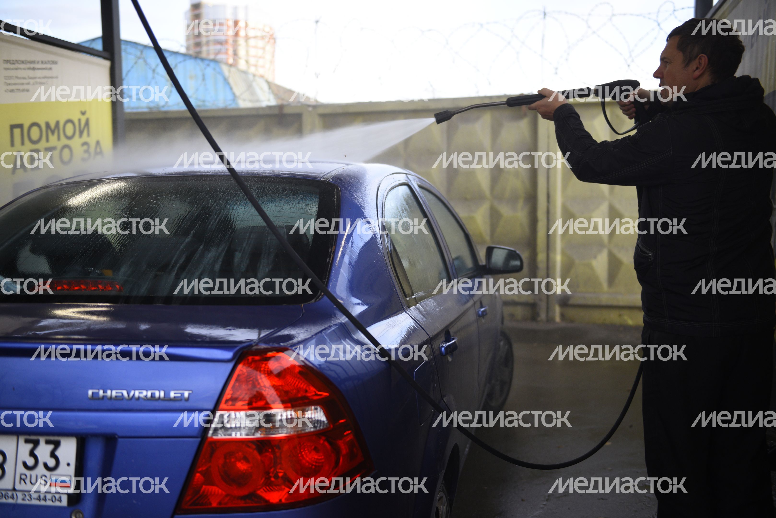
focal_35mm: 36
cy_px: 259
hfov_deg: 53.1
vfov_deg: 36.9
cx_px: 388
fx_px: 776
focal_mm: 36
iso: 640
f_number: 2.8
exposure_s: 1/500
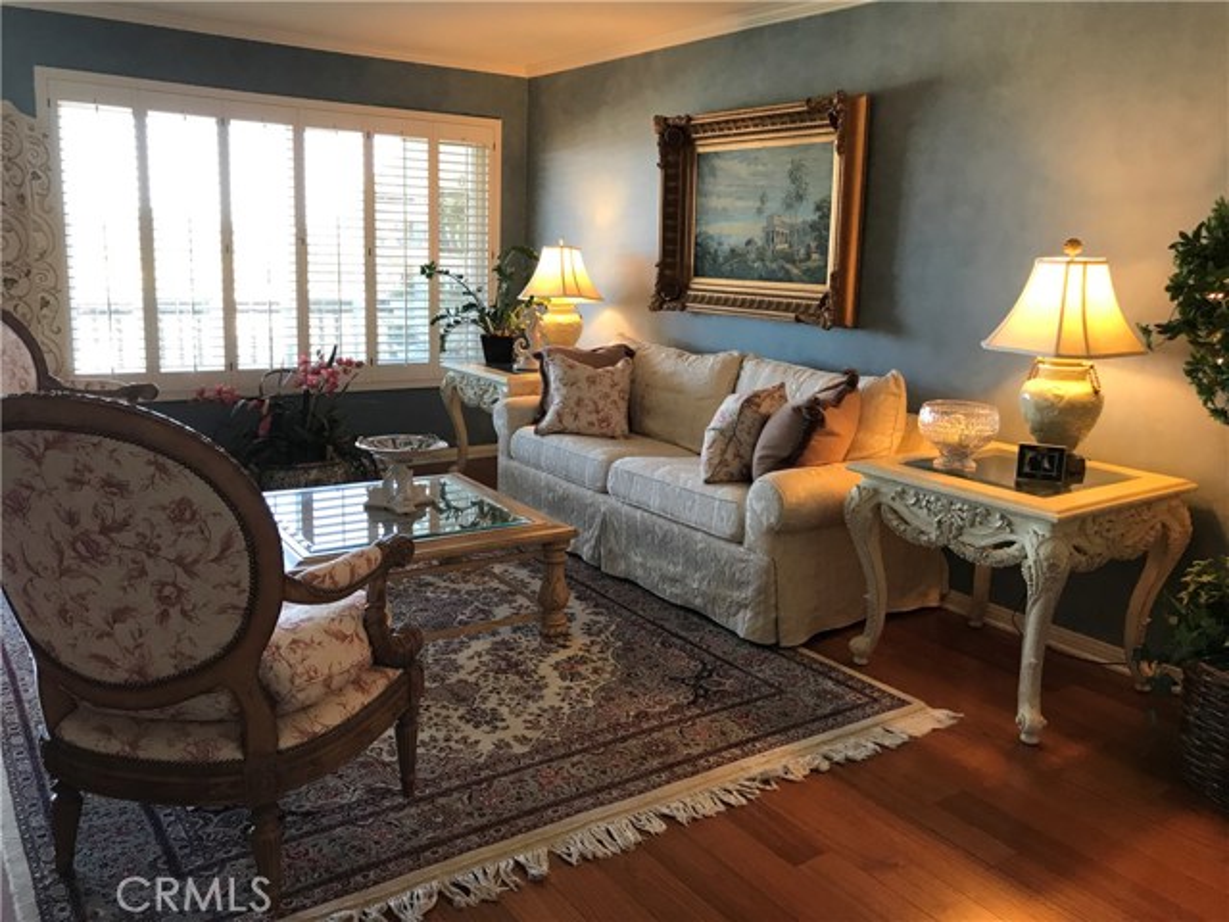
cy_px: 461
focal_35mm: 28
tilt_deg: -13.2
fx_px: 994
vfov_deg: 49.7
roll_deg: -2.4
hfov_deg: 63.4
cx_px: 614
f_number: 1.8
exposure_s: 1/30
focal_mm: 3.99
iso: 32
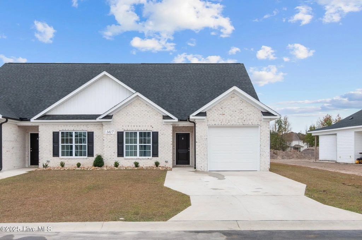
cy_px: 120
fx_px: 352
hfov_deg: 54.5
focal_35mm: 35
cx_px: 181
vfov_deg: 37.8
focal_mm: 35
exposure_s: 1/200
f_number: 7.1
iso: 400
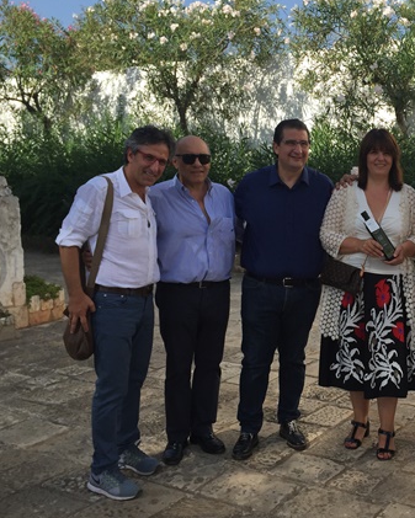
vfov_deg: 42.9
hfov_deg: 33.5
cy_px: 252
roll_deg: -0.4
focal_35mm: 43
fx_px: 660
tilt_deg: -6.7
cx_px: 355
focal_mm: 4.15
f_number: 2.2
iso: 32
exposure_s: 1/1522
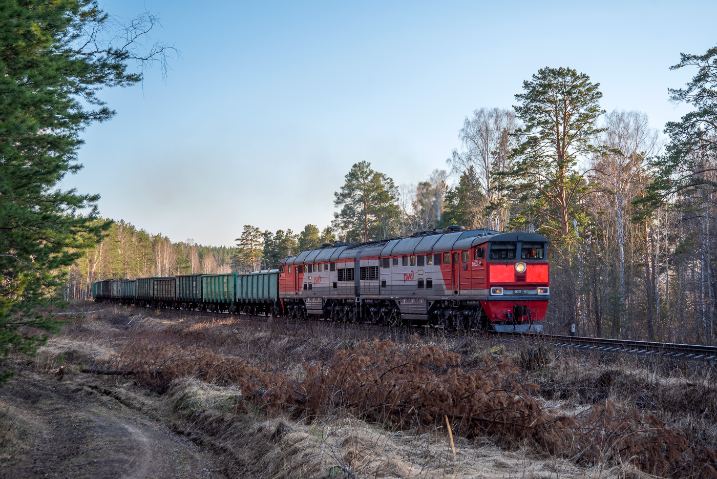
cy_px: 240
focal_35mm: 52
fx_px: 1036
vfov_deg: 26.0
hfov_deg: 38.2
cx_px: 358
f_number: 7.1
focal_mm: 52
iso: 100
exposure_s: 1/160
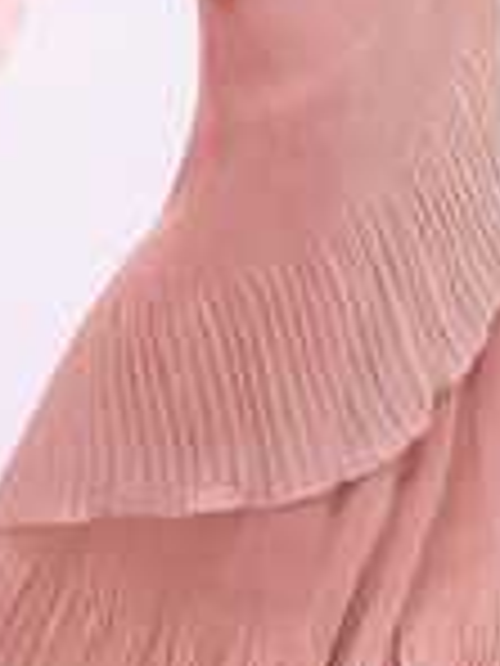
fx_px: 4584
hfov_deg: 6.2
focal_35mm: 238
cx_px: 158
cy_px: -173
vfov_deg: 8.2
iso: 250
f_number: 9
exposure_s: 1/125
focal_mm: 70
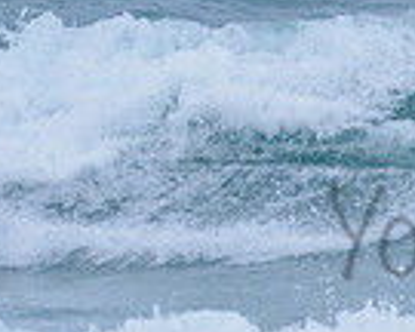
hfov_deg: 0.8
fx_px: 30399
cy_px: 72
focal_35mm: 2475
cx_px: 648
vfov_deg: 0.6
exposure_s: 1/2000
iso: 2500
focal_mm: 500
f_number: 5.6
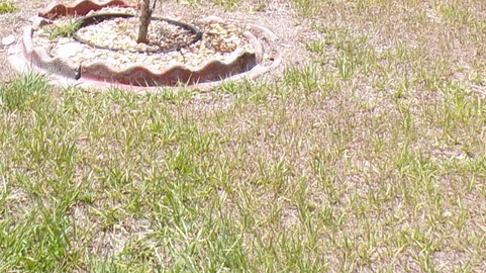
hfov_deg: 24.4
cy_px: -231
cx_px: 175
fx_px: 1121
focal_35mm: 87
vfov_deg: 12.6
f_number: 5.8
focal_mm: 4.3
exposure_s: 1/180
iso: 80
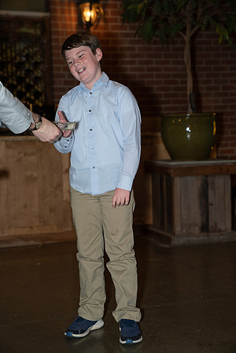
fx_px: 688
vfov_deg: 28.8
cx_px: 118
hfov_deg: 19.5
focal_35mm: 70
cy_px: 176
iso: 2000
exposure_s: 1/125
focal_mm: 70
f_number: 3.5
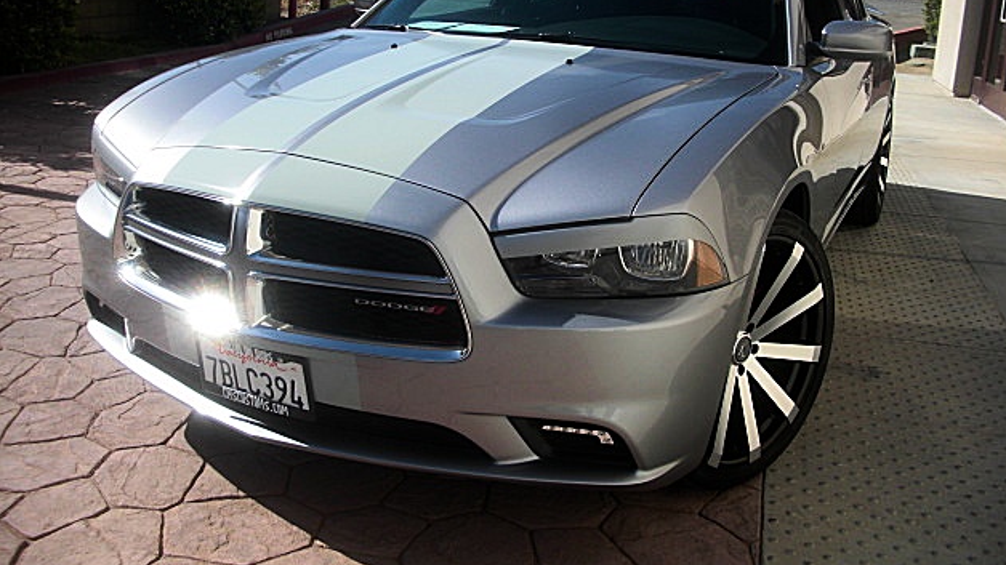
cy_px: 210
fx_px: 1067
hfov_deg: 50.5
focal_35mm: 40
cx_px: 511
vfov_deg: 29.6
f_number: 2.8
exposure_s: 1/1000
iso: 50
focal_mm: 6.3
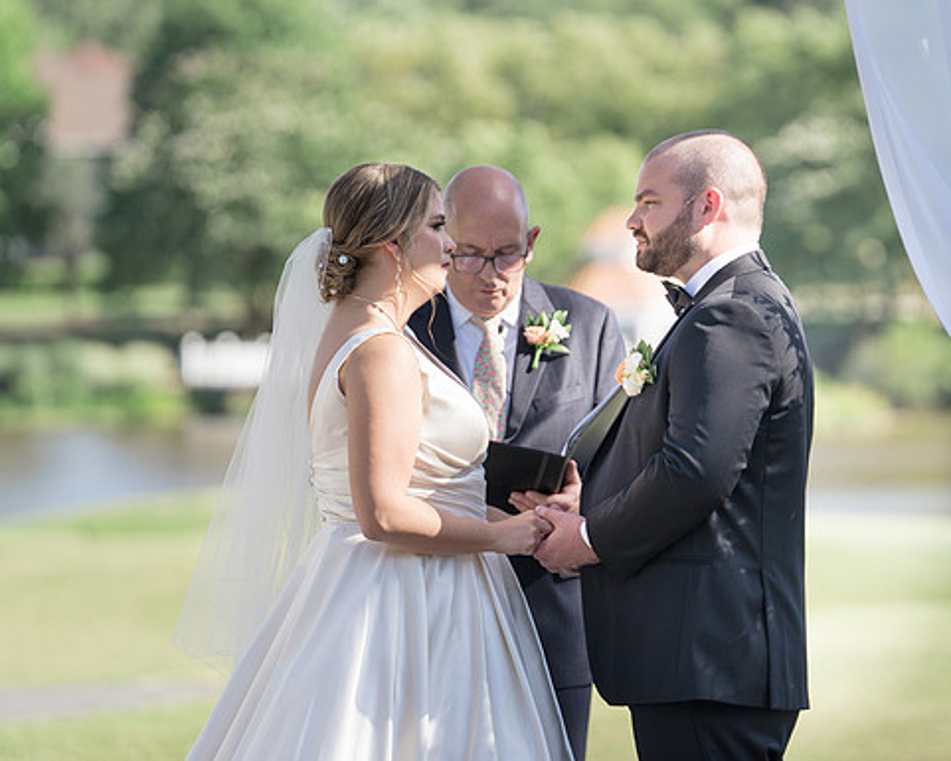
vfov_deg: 6.6
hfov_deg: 8.3
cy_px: 371
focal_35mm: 233
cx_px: 556
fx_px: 6559
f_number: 4
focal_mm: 200
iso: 100
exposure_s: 1/500
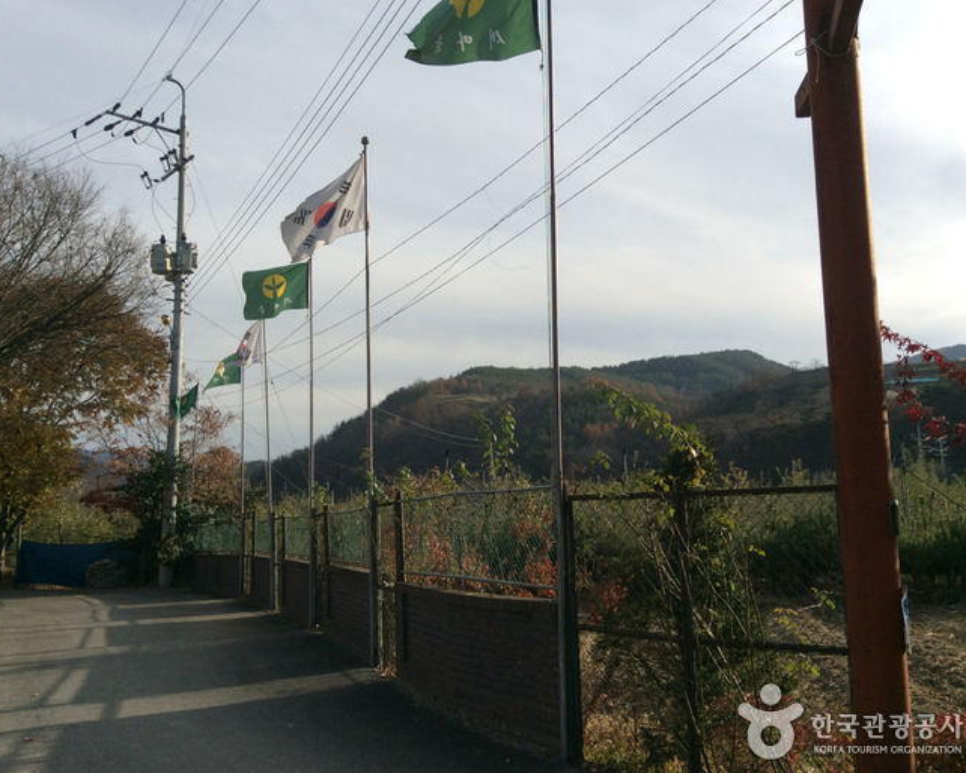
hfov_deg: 51.5
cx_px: 460
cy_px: 388
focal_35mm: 35
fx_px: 1001
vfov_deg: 42.2
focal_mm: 3.3
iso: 32
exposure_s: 1/1271
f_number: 2.4
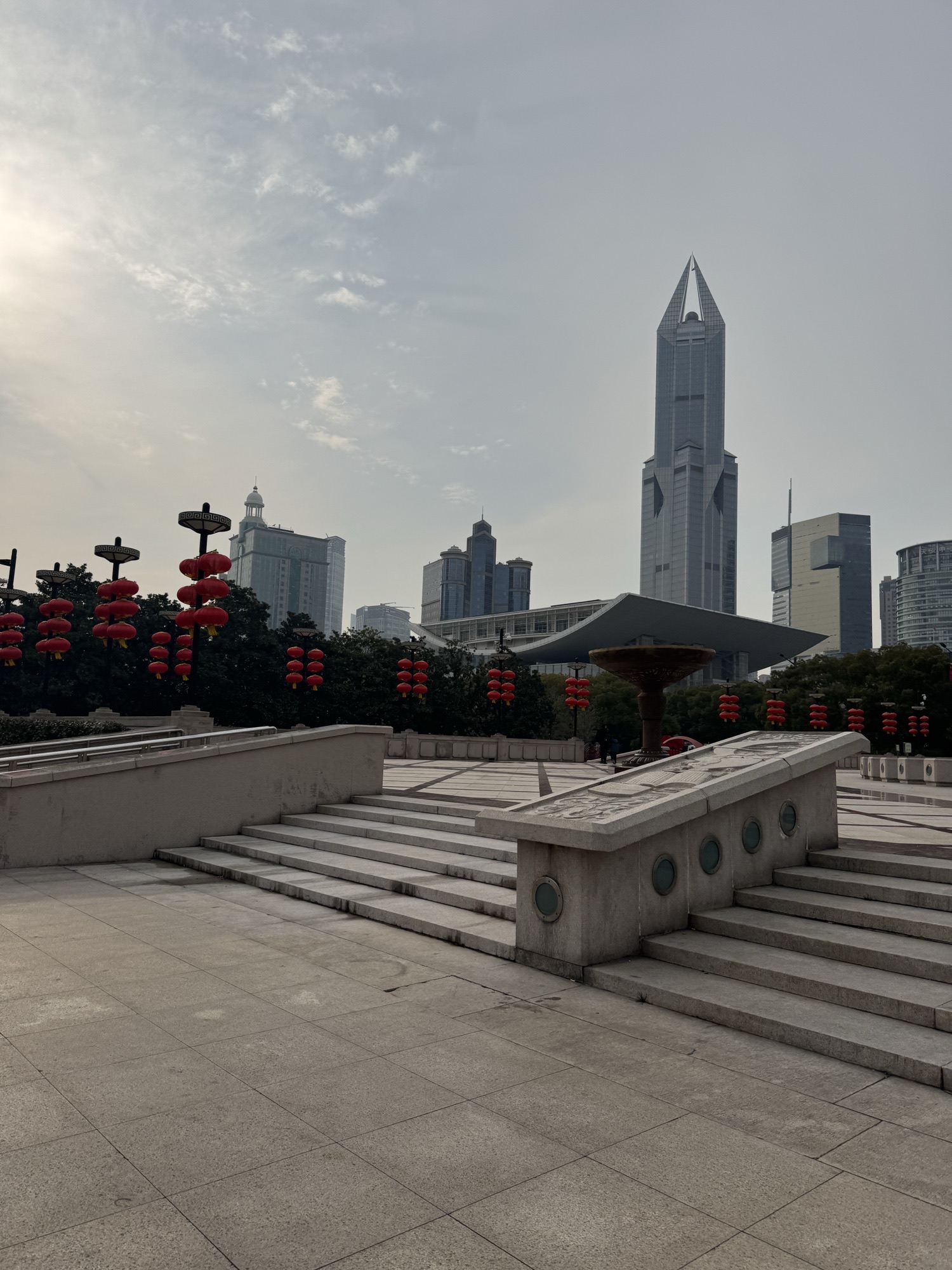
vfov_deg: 71.6
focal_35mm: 24
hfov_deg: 56.8
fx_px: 880
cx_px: 476
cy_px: 635
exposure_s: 1/9009
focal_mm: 6.76
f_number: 1.78
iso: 80
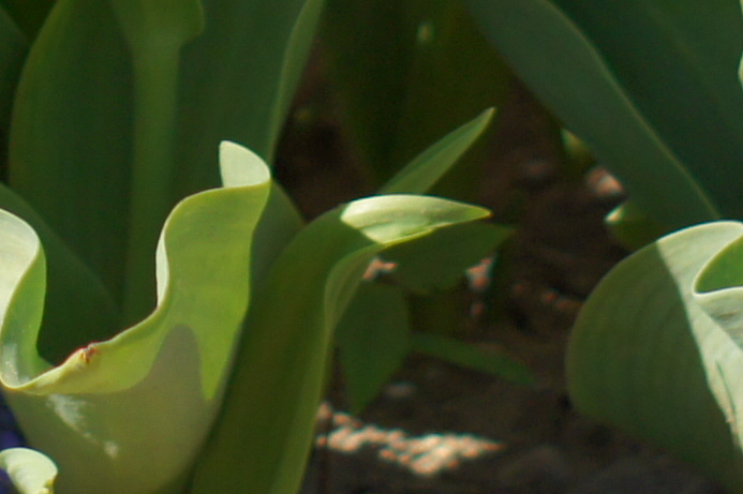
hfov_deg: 4.1
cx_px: 154
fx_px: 10250
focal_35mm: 497
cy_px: -783
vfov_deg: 2.7
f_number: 2.2
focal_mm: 50
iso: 200
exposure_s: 1/4000
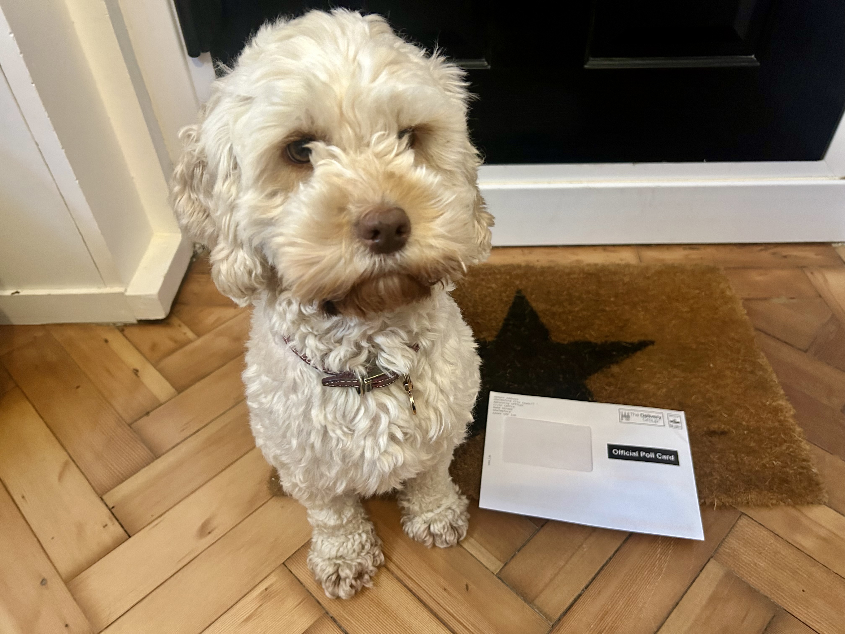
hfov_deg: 67.3
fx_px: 635
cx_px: 422
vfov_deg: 53.1
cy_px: 317
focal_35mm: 26
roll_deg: +2.3
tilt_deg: -42.4
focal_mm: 5.7
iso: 500
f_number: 1.5
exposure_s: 1/43
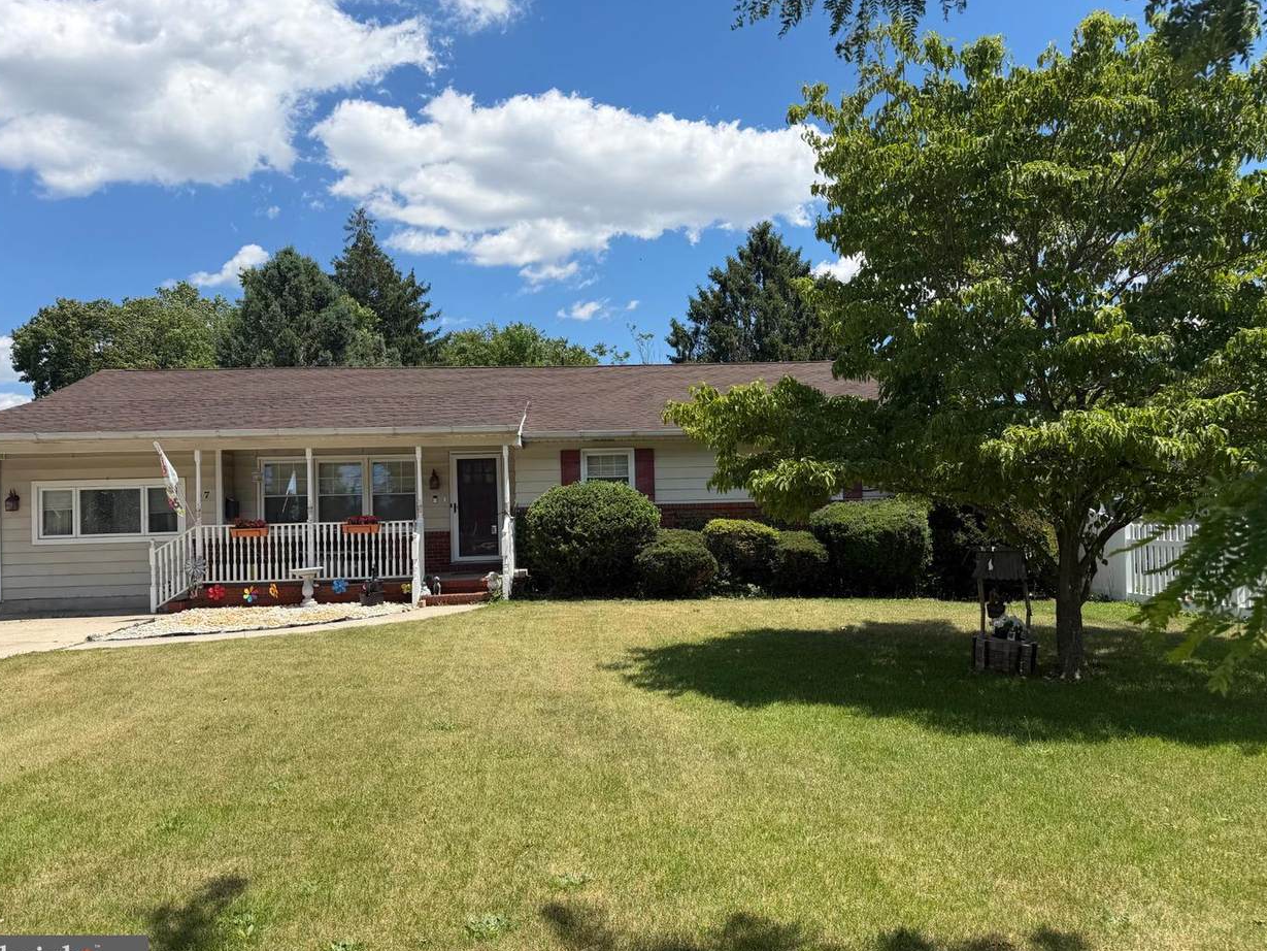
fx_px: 915
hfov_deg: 69.4
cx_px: 647
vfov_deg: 54.9
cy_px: 493
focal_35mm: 25
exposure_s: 1/4167
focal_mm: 6.76
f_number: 1.78
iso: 80
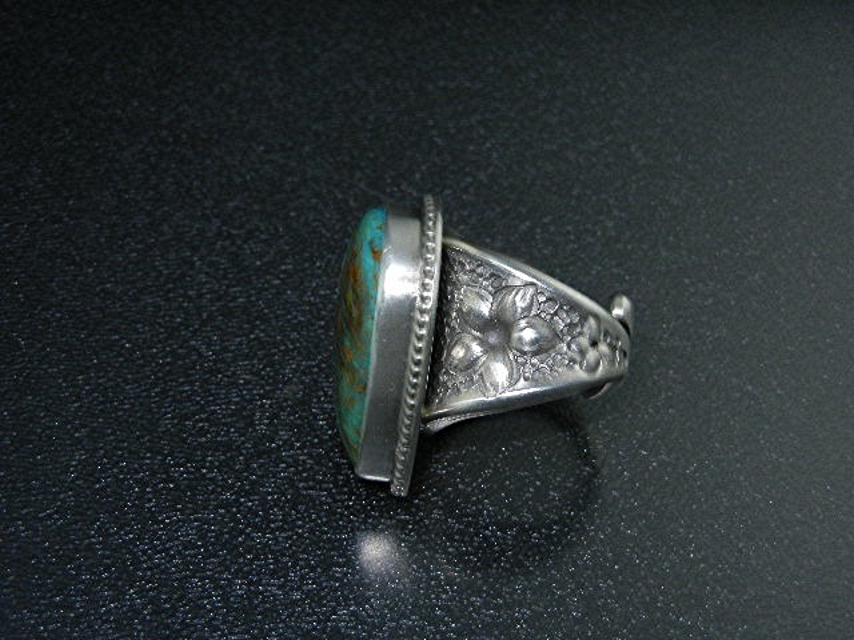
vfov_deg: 24.8
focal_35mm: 59
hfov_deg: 32.7
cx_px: 427
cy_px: 320
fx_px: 1456
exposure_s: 1/30
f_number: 8
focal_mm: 10.6
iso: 386
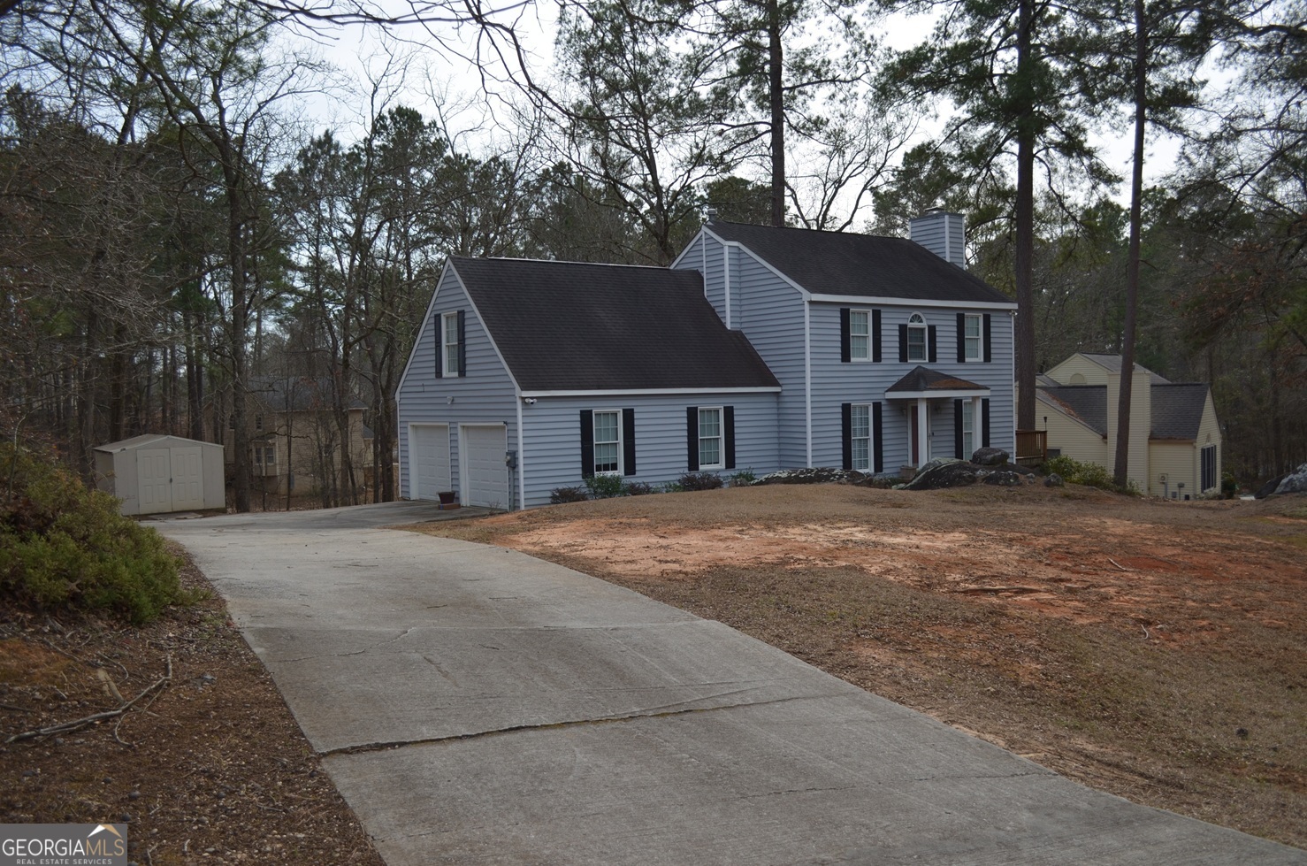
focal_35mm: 33
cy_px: 433
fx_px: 1196
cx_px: 654
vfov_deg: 39.8
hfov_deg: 57.3
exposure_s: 1/640
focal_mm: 22
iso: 100
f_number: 3.8
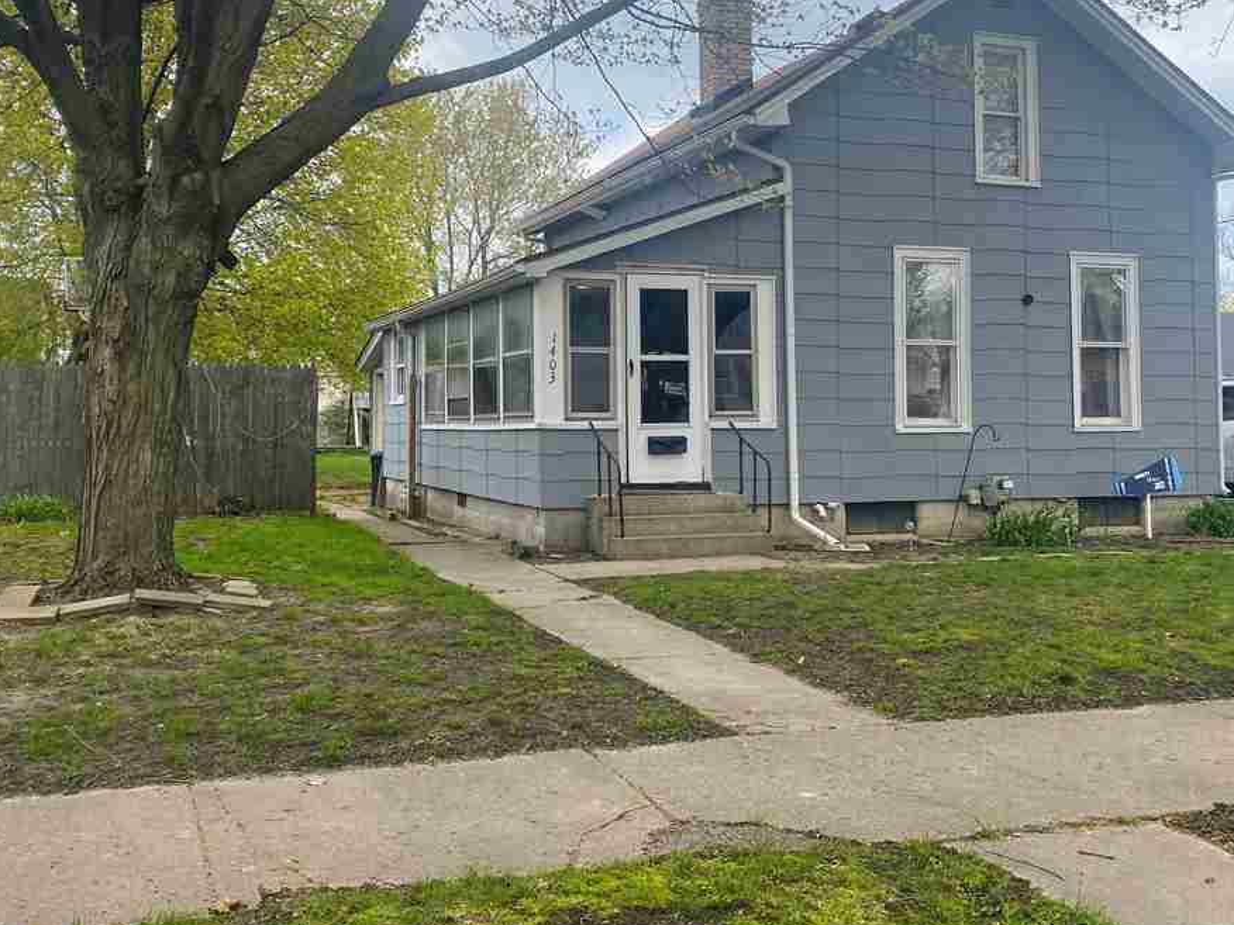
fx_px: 1355
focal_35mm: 38
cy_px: 359
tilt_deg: +1.8
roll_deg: -0.1
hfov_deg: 48.9
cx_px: 558
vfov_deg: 37.5
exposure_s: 1/788
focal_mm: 4.25
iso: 32
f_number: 1.8
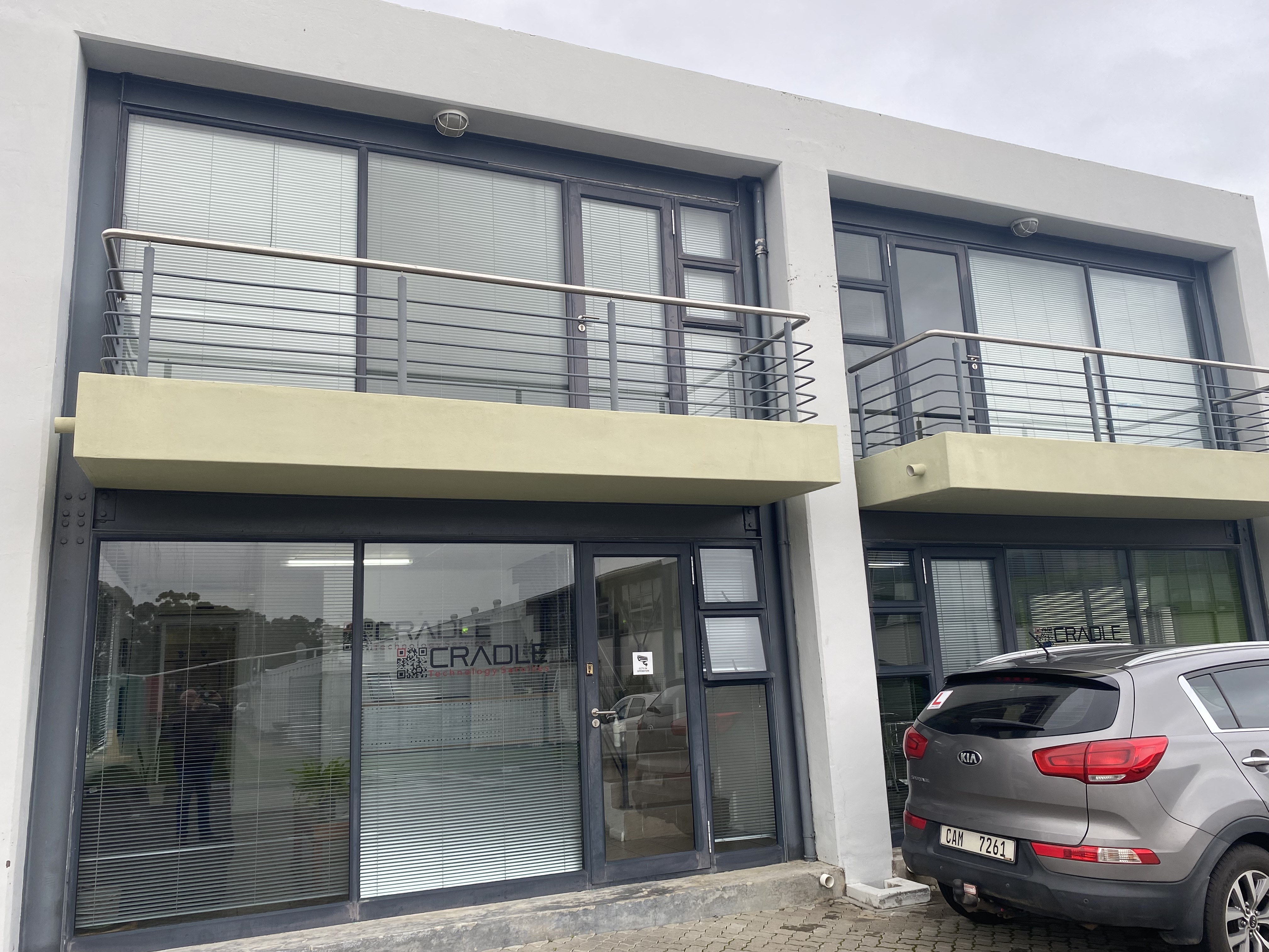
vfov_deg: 53.1
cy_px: 476
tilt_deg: +12.8
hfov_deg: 67.3
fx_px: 953
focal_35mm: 26
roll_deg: +2.4
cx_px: 634
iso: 32
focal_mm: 4.25
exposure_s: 1/343
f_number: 1.8
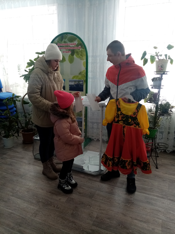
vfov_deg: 67.3
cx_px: 88
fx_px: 175
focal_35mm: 26
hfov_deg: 53.1
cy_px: 117
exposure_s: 1/100
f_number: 1.8
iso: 129
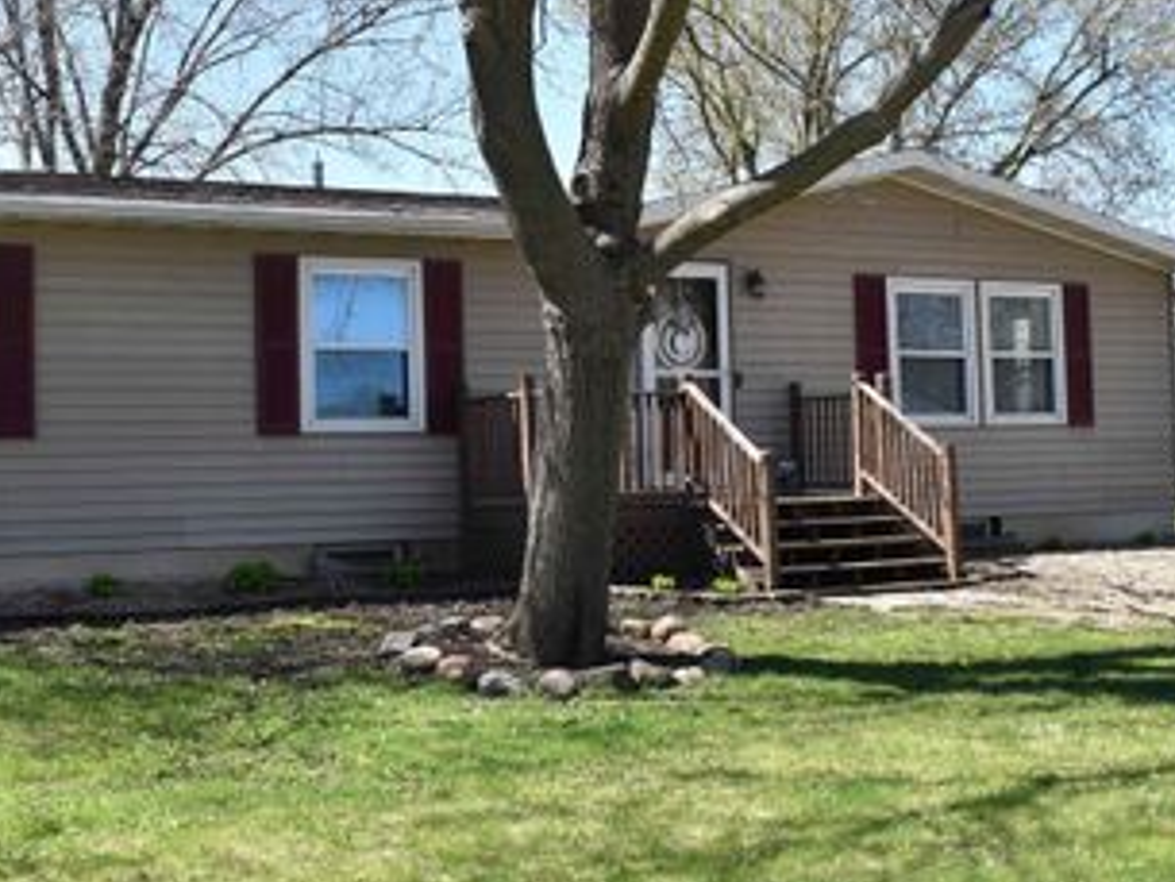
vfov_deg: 28.0
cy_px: 385
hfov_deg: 36.6
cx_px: 458
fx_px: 1766
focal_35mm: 52
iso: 100
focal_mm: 22
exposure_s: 1/160
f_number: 6.3
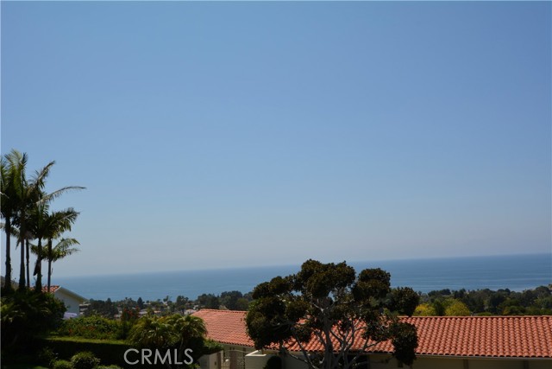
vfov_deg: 36.9
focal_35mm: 36
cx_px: 276
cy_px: 184
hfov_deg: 53.1
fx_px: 552
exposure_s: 1/200
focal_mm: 24
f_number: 11
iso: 100
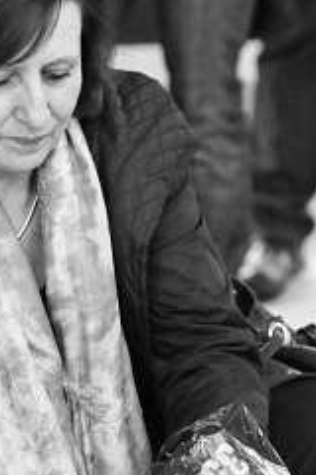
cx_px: 114
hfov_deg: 4.9
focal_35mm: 280
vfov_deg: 7.3
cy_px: 475
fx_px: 3686
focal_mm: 112
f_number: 4
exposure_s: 1/60
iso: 6400
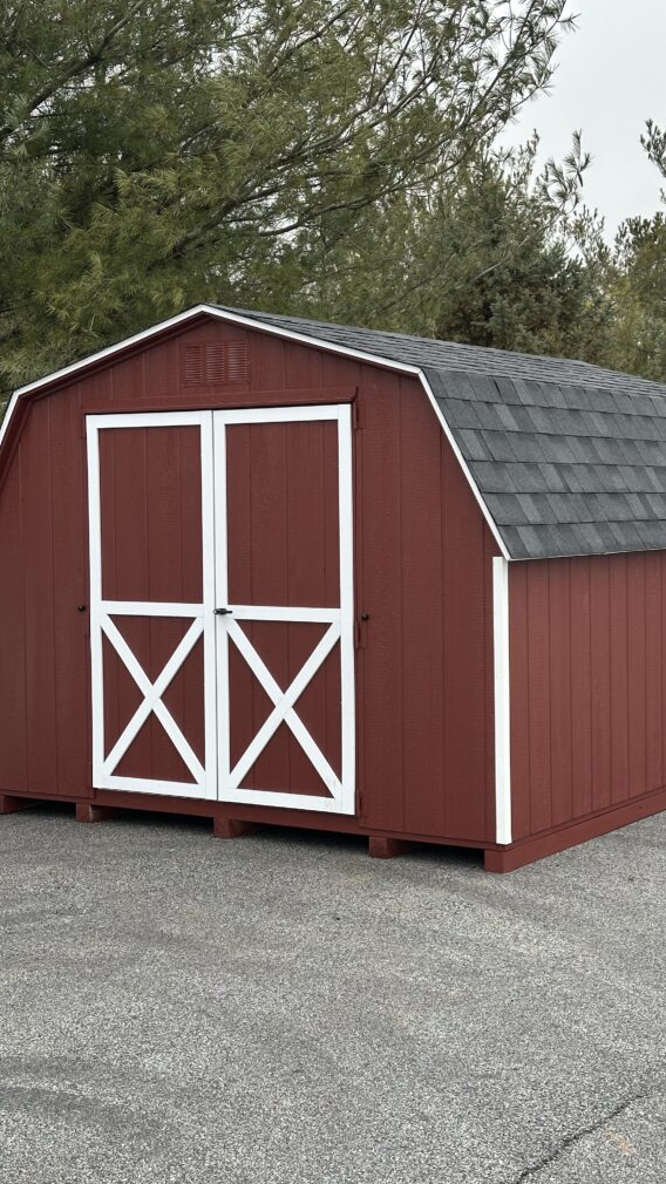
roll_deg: +0.3
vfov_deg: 39.2
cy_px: 587
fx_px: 1664
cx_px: 412
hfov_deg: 22.6
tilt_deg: -7.4
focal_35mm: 53
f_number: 1.78
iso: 64
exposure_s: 1/584
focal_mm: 6.86
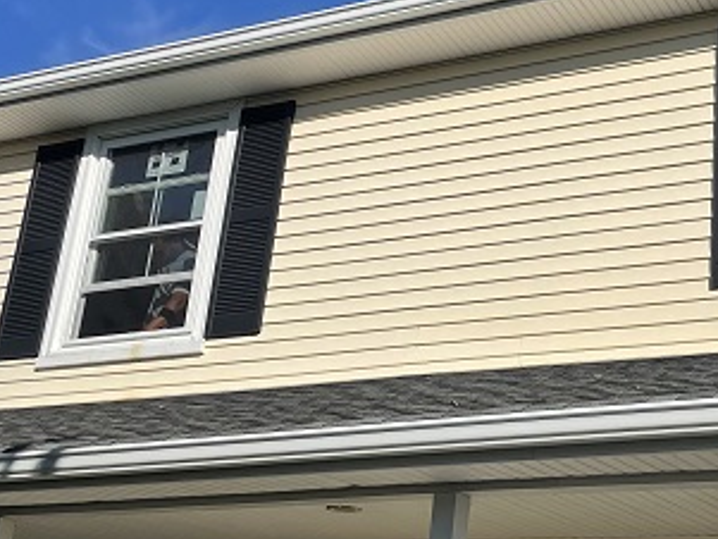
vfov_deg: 21.3
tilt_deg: +21.8
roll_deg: -3.8
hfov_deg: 27.7
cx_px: 546
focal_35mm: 69
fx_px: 1432
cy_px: 241
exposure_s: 1/6135
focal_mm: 4.2
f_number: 1.6
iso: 32
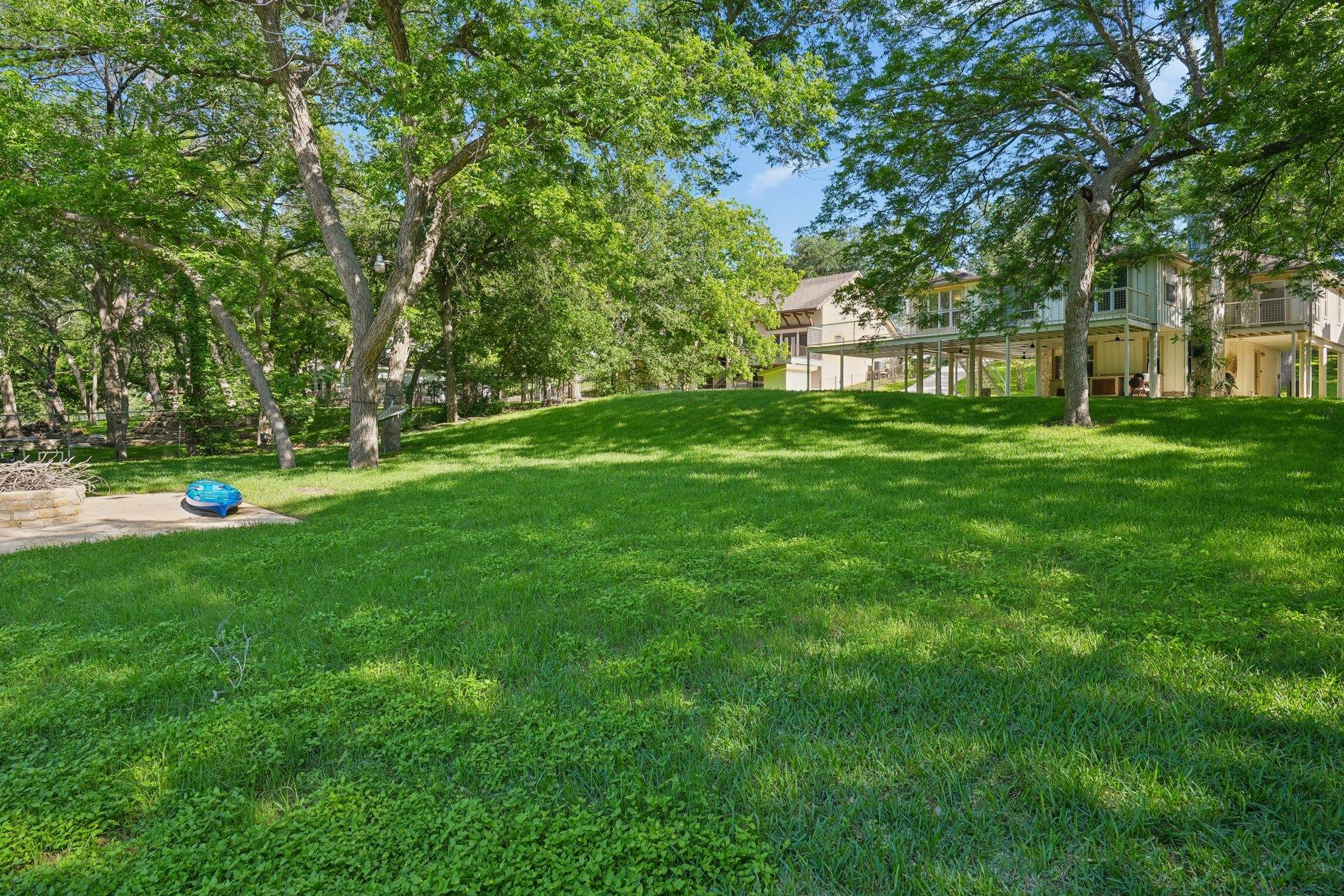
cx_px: 669
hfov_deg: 90.0
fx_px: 672
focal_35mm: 18
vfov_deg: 67.3
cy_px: 420
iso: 200
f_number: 8
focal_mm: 16
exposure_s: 1/60
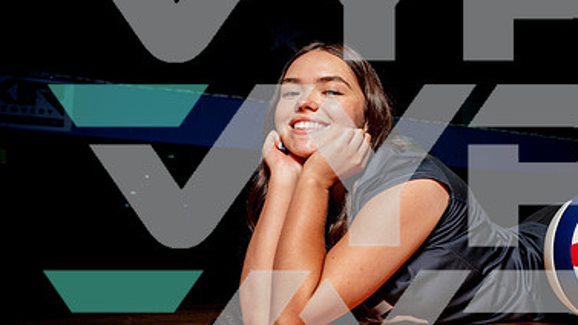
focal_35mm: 39
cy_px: 166
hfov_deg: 49.4
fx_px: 598
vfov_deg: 30.4
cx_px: 438
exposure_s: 1/200
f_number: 5.6
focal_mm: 24
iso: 250
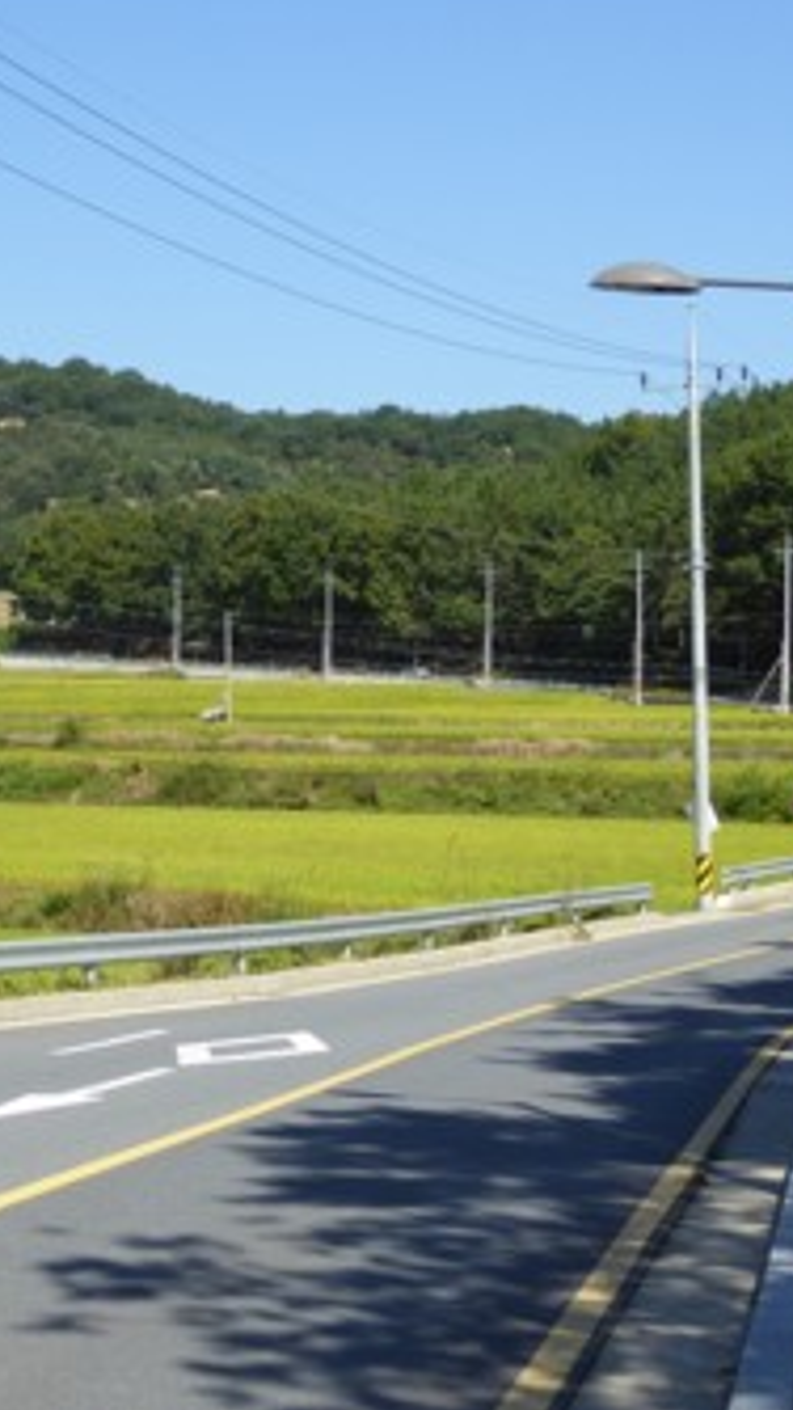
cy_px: 701
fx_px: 2690
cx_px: 384
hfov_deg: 16.8
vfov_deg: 29.3
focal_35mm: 72
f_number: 4
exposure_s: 1/640
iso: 100
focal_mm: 8.4
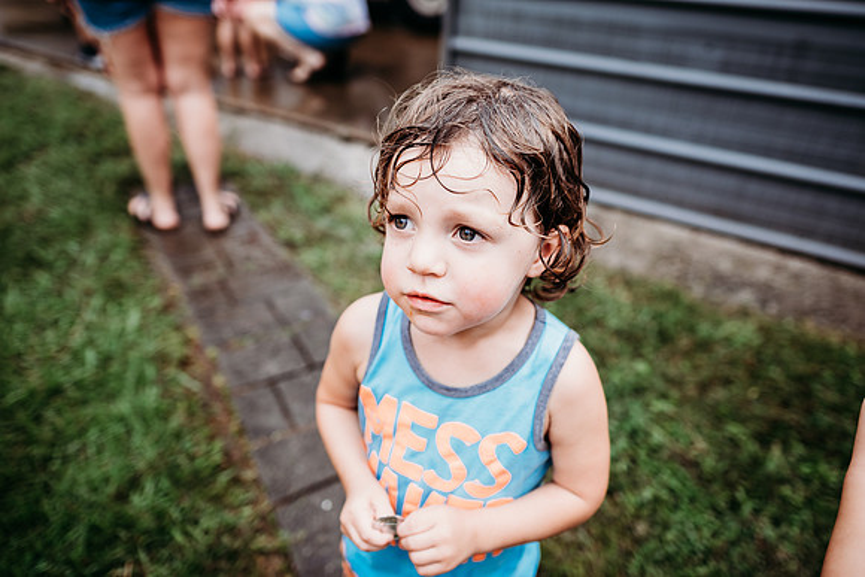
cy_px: 288
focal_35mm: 24
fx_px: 577
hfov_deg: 73.7
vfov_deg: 53.2
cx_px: 432
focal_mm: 24
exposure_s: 1/250
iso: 200
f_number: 2.5
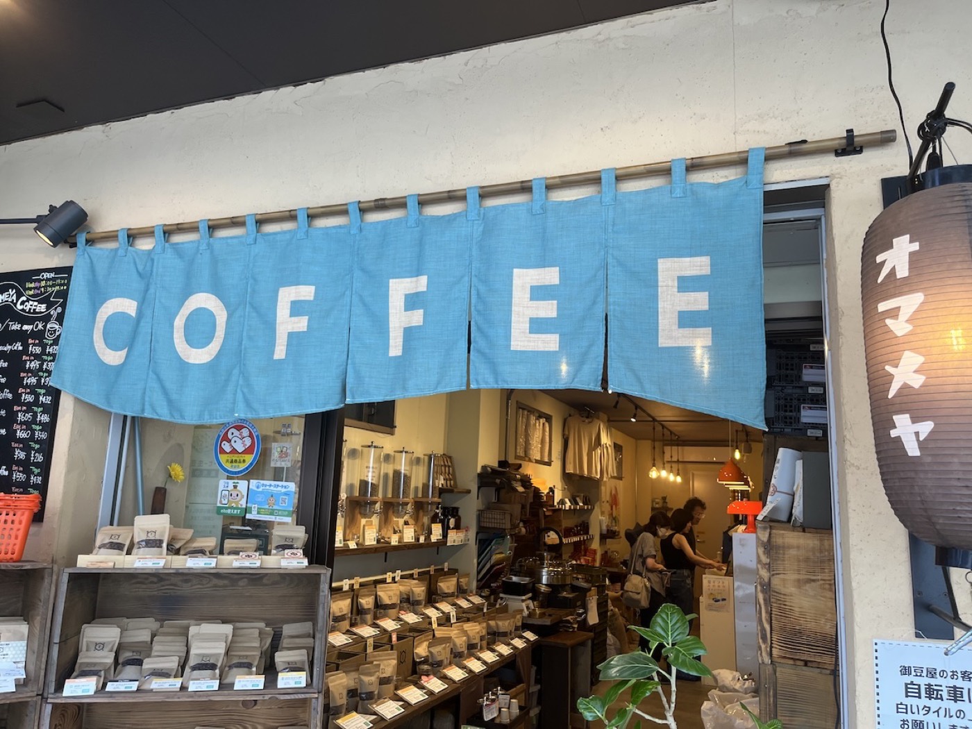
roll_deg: -1.6
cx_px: 486
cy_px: 364
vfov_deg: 53.1
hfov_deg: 67.3
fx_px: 730
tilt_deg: +9.4
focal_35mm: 26
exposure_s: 1/100
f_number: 1.6
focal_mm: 5.1
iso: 100
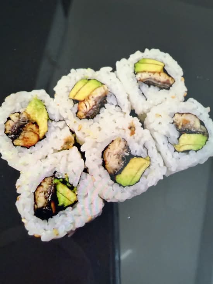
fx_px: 213
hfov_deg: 53.1
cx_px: 106
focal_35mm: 26
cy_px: 142
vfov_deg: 67.3
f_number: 2.2
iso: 250
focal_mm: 2.22
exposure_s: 1/120
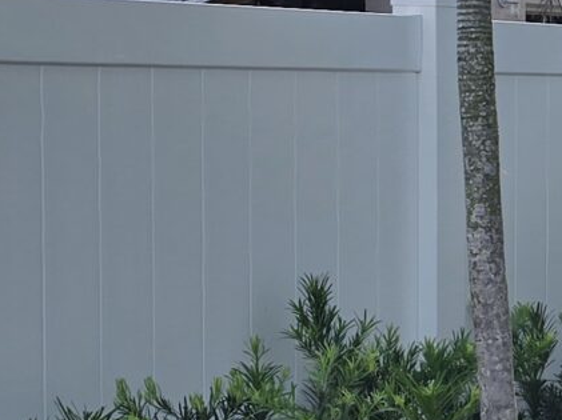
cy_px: 264
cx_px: 1000
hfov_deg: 12.8
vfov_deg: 10.6
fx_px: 2271
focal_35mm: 140
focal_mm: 6.3
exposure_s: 1/947
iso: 12
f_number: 1.7
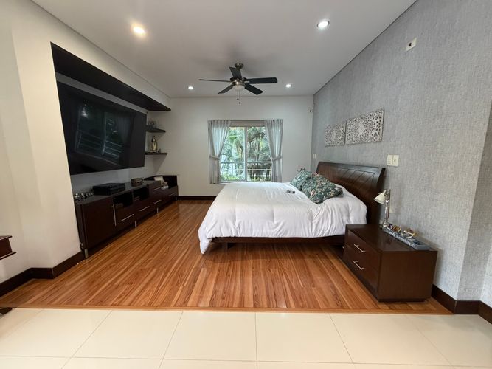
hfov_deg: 102.1
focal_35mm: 14
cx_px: 246
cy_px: 184
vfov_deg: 85.7
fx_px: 199
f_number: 2.2
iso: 400
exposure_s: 1/60
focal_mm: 2.22
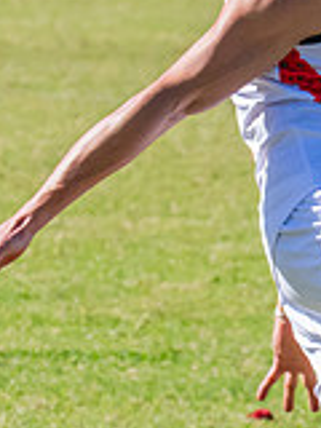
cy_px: 367
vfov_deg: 1.4
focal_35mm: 1370
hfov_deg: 1.1
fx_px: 16939
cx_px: 446
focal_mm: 290
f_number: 14
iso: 1600
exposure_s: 1/1250
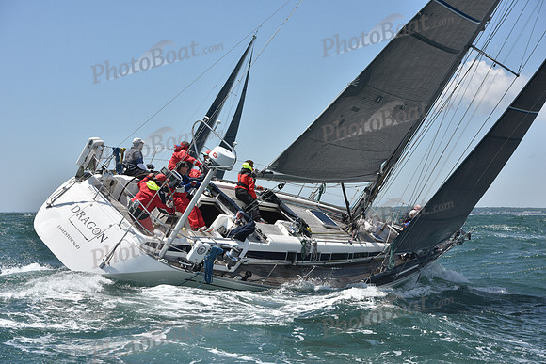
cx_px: 273
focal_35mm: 70
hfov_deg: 28.8
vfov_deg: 19.5
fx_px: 1062
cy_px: 182
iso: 250
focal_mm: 70
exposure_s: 1/1250
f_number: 8
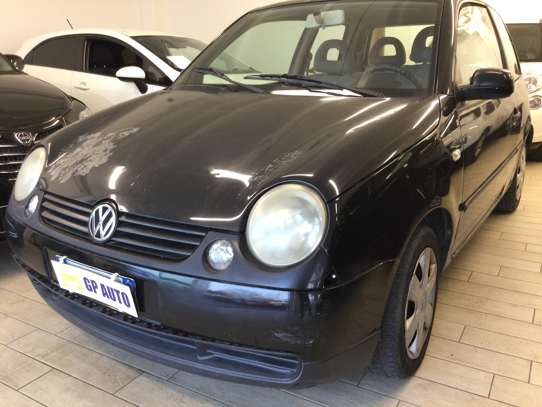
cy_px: 204
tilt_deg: -14.1
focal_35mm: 31
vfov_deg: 45.4
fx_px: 485
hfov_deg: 58.4
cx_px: 271
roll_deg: -0.1
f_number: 2.4
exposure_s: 1/33
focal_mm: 3.3
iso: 100
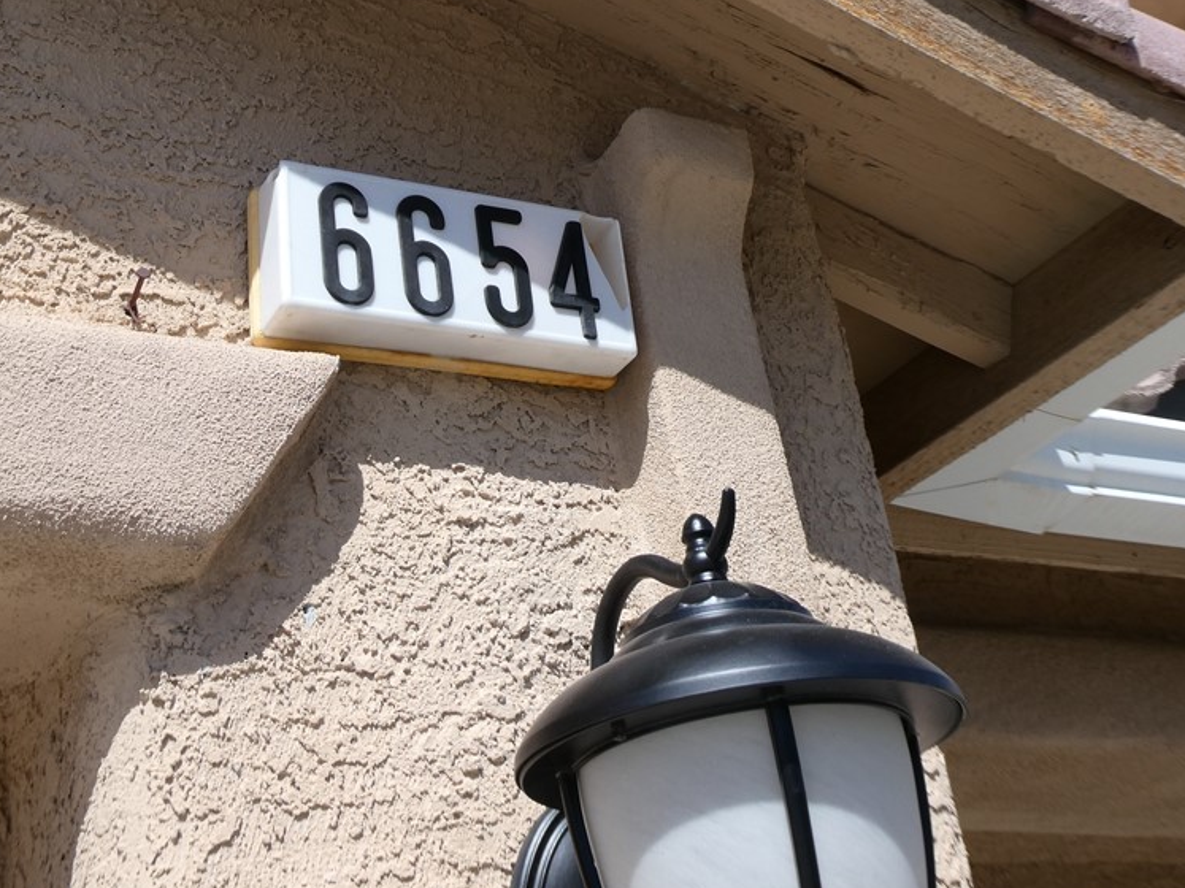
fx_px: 1643
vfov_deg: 30.1
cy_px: 300
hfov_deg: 39.3
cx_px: 427
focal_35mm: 48
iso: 80
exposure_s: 1/1000
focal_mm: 6.3
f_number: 3.7
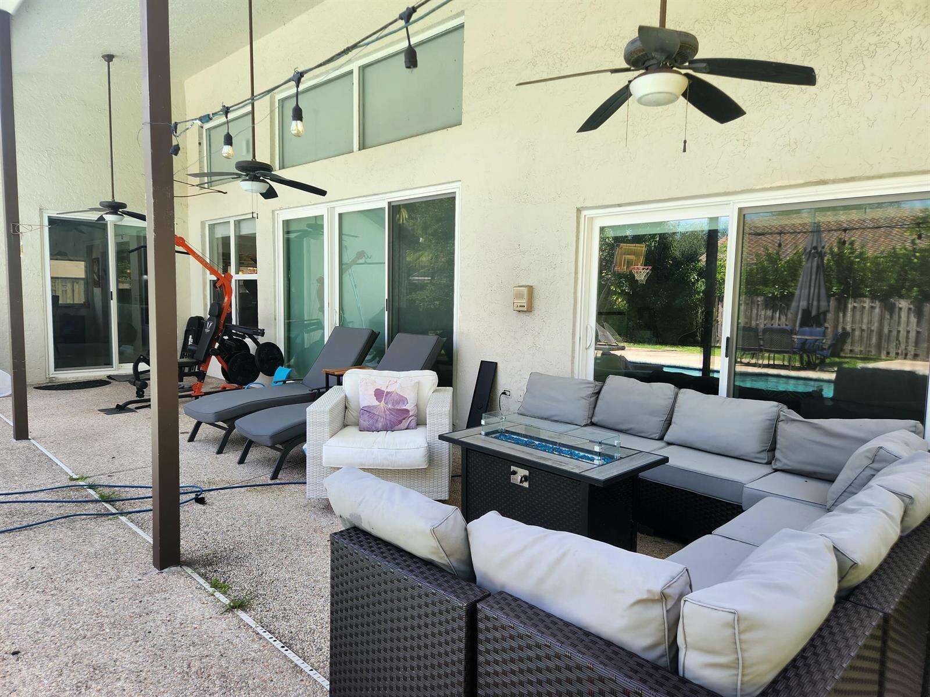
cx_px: 465
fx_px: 618
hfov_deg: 73.9
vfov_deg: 58.9
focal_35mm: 23
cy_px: 348
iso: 20
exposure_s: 1/180
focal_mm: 5.4
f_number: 1.8
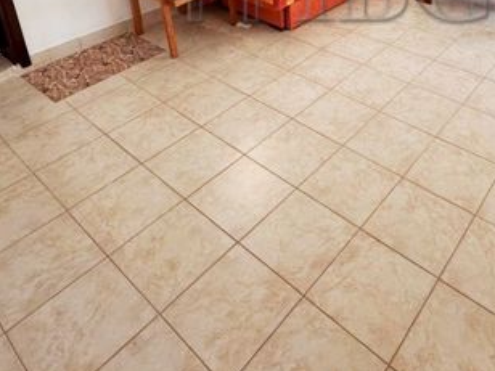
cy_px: -6
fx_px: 458
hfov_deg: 55.6
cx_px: 332
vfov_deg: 38.7
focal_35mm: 32
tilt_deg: -21.9
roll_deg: +0.4
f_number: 2.2
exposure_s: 1/100
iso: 250
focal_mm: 2.22
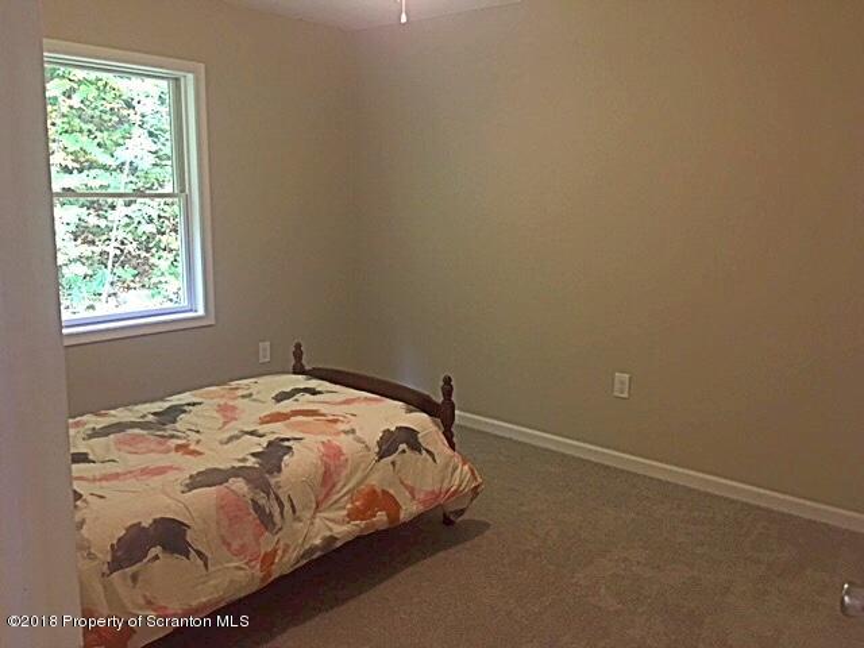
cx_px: 432
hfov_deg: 61.7
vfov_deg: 48.2
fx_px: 724
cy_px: 324
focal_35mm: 29
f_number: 2.2
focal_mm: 4.15
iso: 100
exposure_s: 1/15
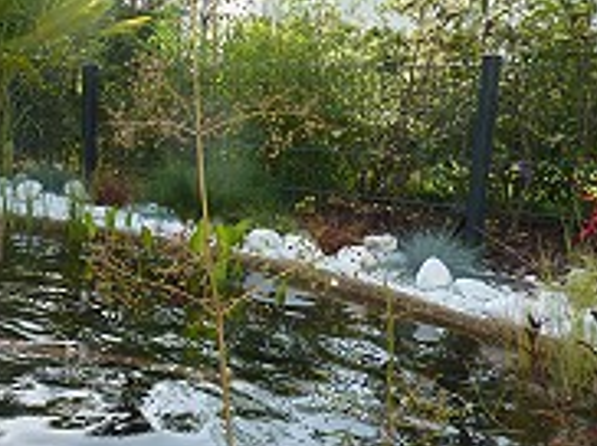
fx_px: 947
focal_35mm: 55
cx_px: -52
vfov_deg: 26.5
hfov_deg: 31.3
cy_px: 220
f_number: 4
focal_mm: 4.1
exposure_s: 1/250
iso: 160
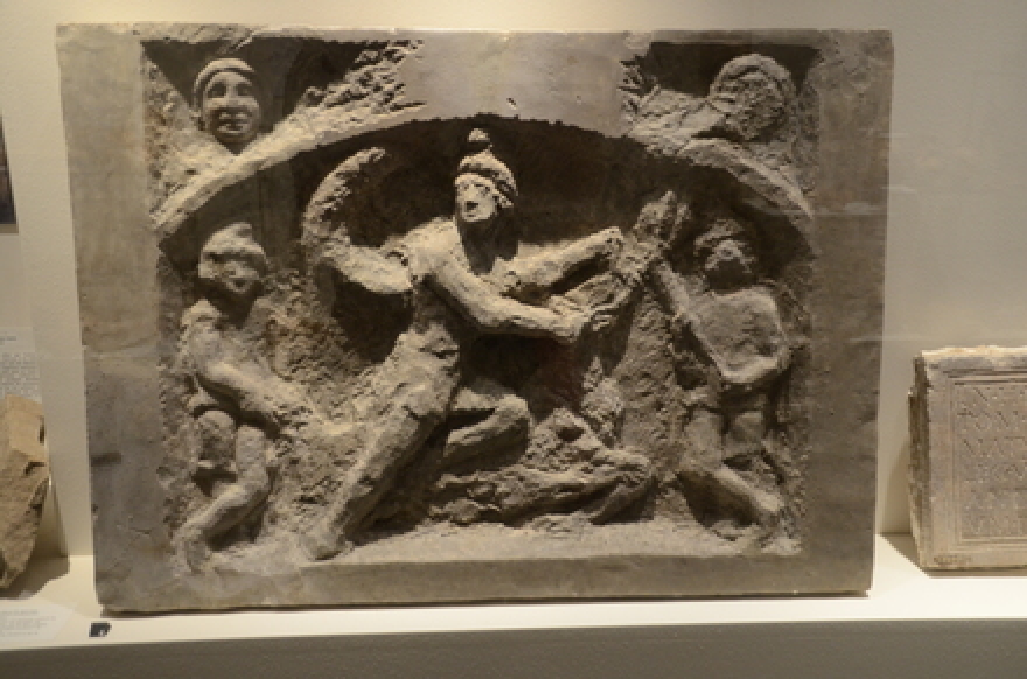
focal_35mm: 39
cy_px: 340
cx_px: 514
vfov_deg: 34.0
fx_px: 1110
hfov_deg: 49.7
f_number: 3.8
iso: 1250
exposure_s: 1/60
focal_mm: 26
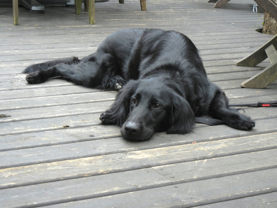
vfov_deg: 19.1
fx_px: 616
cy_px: 104
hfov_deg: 25.3
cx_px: 138
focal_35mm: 77
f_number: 4.3
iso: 160
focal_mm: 13.9
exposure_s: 1/97.4
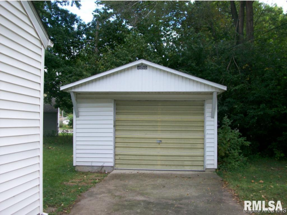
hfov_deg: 53.9
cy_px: 108
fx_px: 282
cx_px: 144
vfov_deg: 41.8
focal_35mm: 34
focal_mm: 5.7
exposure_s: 1/343
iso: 80
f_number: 2.8
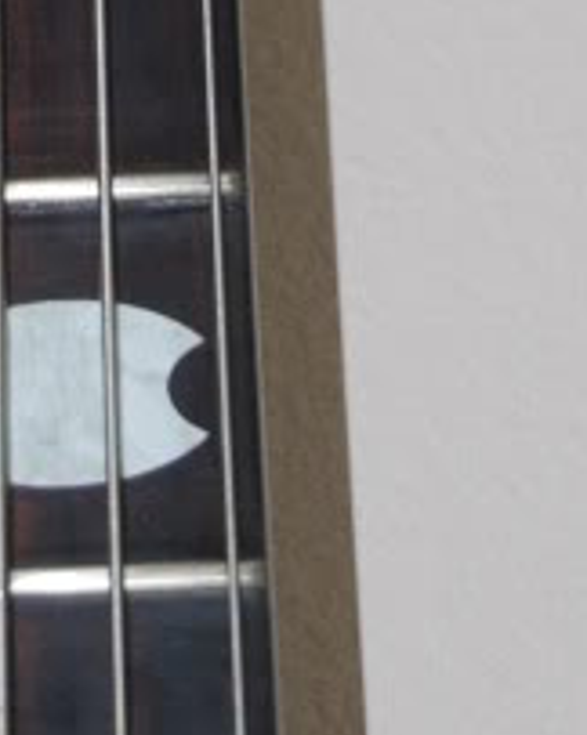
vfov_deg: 4.9
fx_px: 8490
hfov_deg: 4.0
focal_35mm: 390
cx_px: 91
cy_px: -425
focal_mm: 55
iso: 400
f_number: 5.6
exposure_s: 1/60
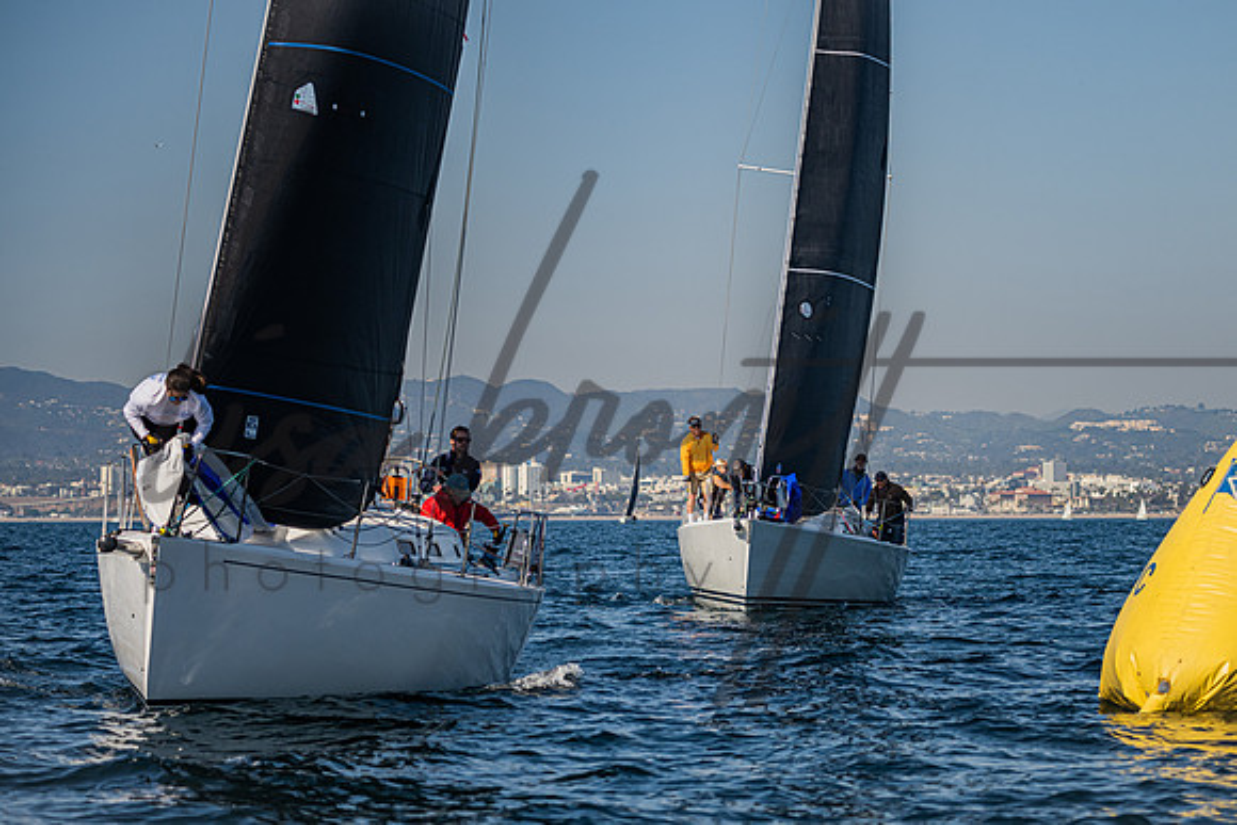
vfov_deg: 11.4
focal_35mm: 120
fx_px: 4130
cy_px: 445
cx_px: 732
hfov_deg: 17.0
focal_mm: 100
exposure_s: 1/5000
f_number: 4.5
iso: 400
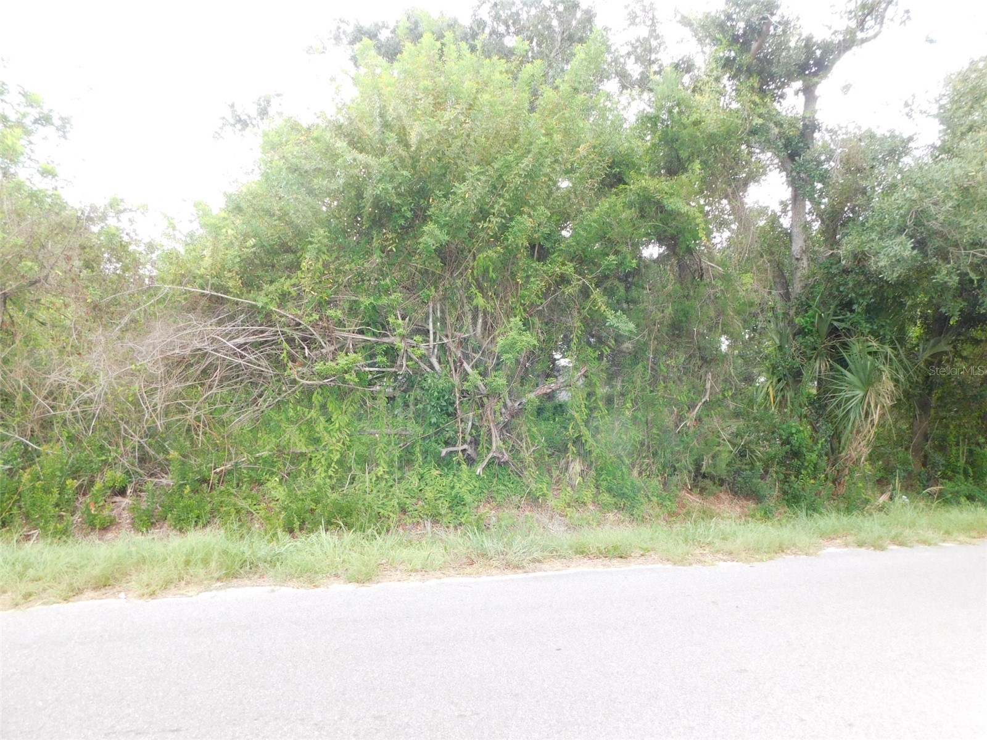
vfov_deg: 58.9
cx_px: 494
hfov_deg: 73.9
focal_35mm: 23
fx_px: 656
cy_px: 370
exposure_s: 1/30
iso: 200
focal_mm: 4
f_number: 3
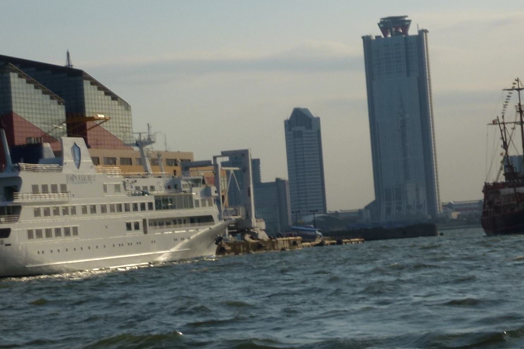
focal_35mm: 148
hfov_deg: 13.9
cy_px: 144
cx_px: 271
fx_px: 2154
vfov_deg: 9.3
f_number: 4.8
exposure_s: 1/1600
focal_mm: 14.8
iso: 100
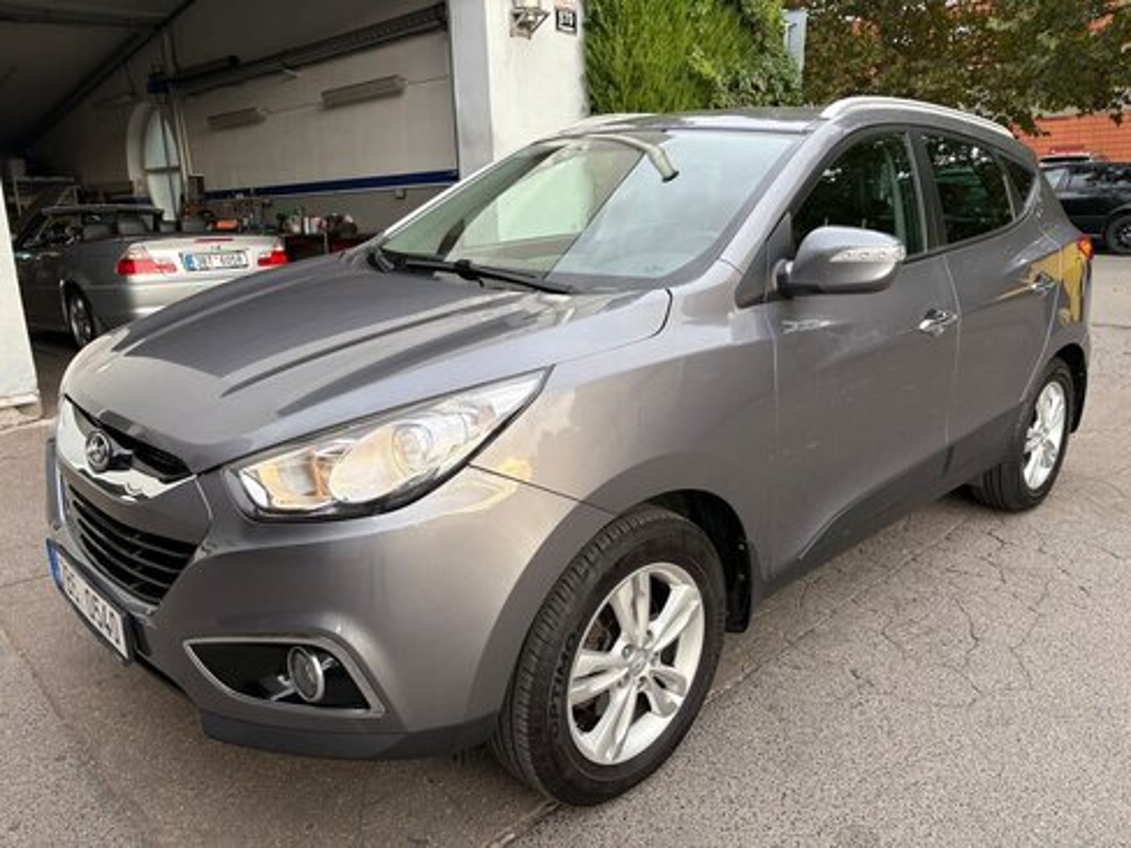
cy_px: 424
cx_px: 566
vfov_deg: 53.1
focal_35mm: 26
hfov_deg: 67.3
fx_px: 849
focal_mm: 5.96
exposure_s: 1/313
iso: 64
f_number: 1.6
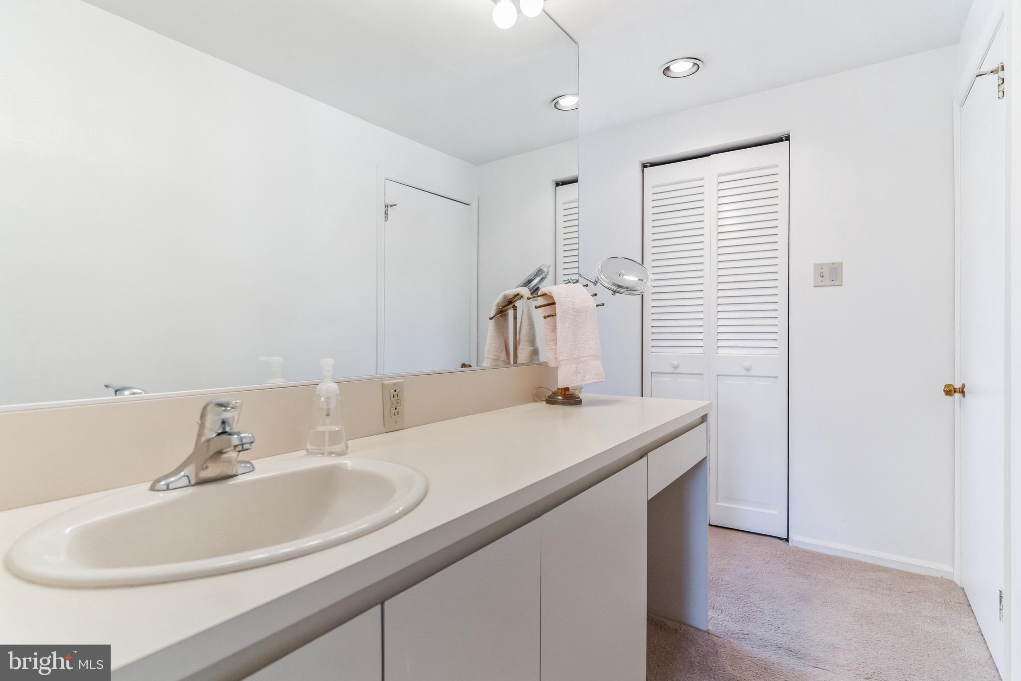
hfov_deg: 93.3
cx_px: 510
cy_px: 340
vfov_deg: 70.4
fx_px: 482
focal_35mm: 17
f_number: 4.5
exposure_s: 1/250
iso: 1600
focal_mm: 17
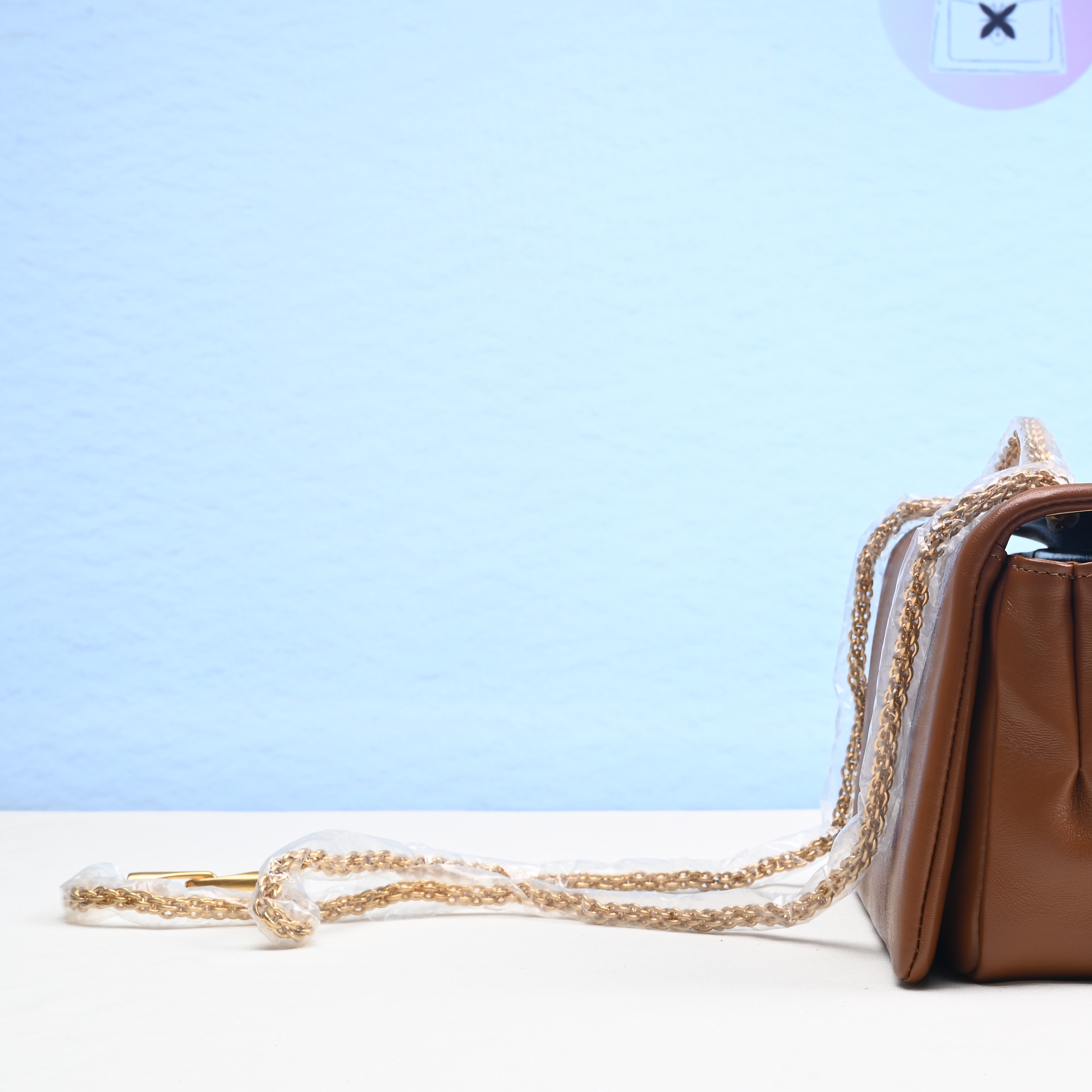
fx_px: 2177
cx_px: 942
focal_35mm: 61
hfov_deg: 27.3
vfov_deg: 28.1
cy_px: 486
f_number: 16
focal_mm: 39
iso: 100
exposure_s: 1/2
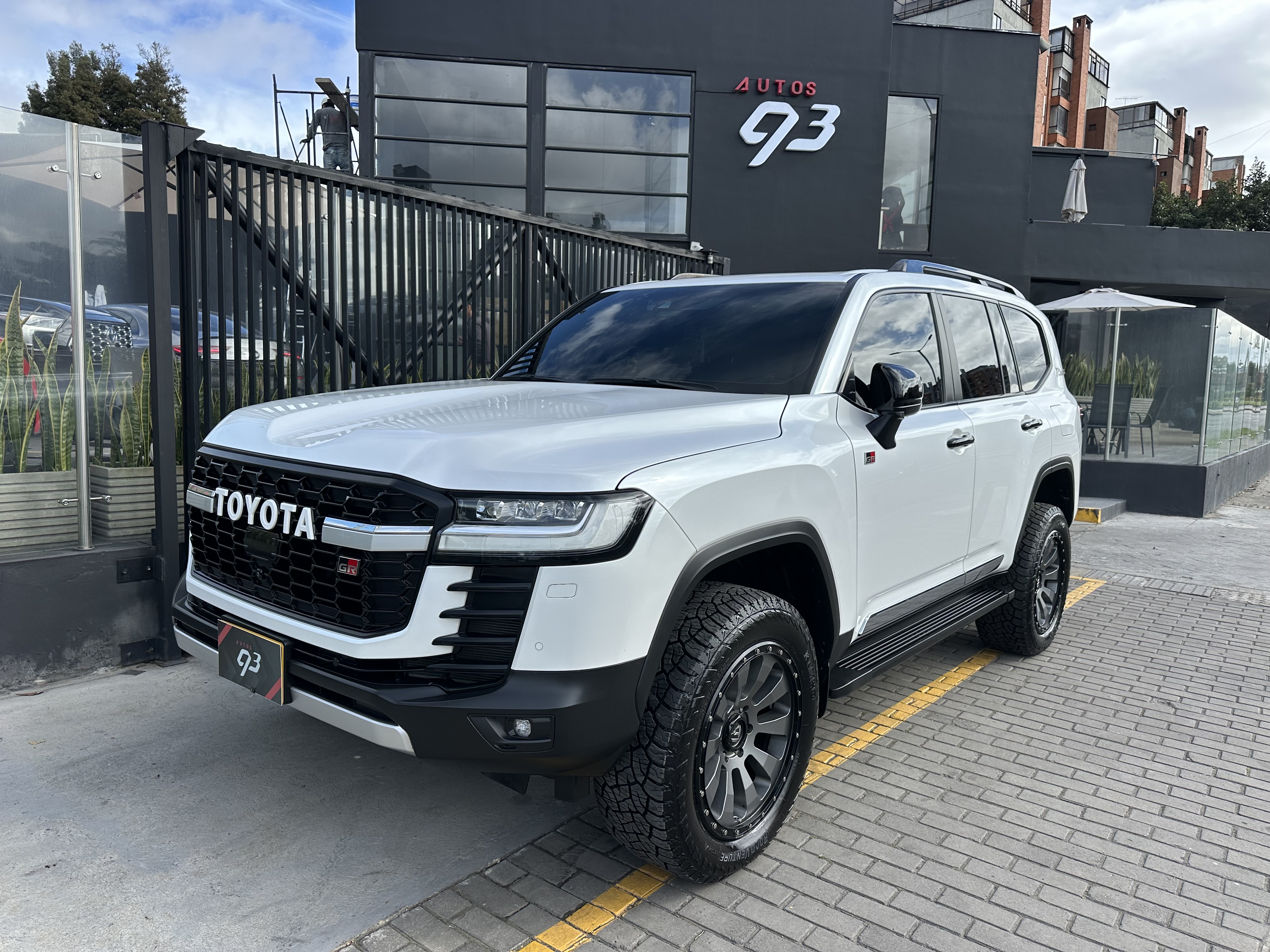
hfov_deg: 71.6
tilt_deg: -5.1
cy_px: 476
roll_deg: -1.5
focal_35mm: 24
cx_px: 635
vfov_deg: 56.8
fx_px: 881
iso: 80
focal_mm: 6.86
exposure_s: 1/2469
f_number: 1.78
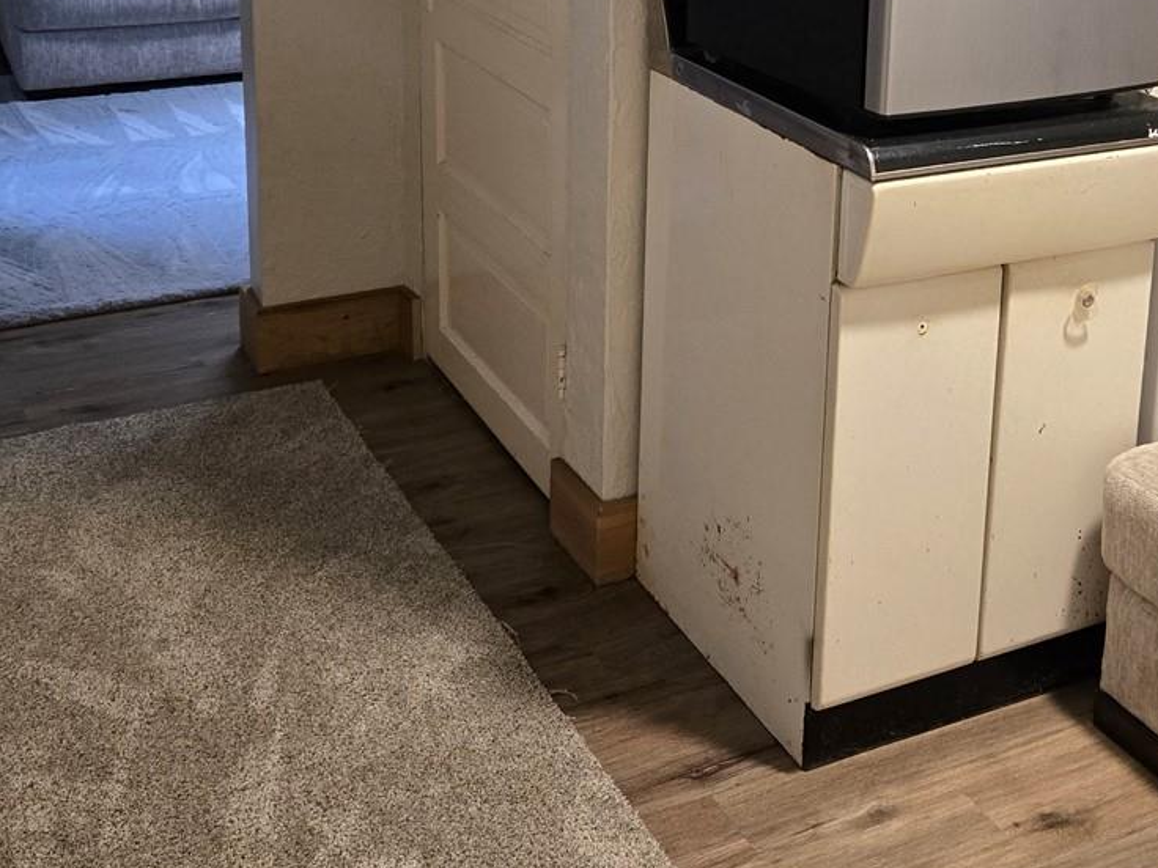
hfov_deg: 37.7
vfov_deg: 27.7
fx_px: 1673
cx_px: 779
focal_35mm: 50
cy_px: 38
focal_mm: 5.4
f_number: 1.8
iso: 500
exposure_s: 1/120
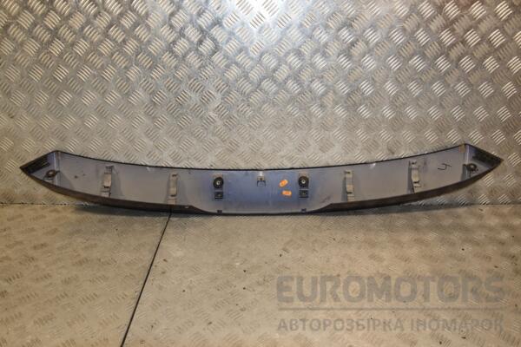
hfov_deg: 59.5
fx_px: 456
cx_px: 260
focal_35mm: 32
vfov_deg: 41.7
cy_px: 174
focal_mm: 21
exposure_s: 1/200
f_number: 5.6
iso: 800
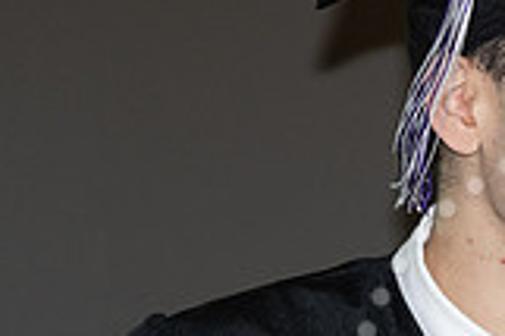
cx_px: 528
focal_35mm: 487
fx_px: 6824
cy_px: 496
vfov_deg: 2.8
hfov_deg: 4.2
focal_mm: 120
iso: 1000
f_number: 5
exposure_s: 1/125
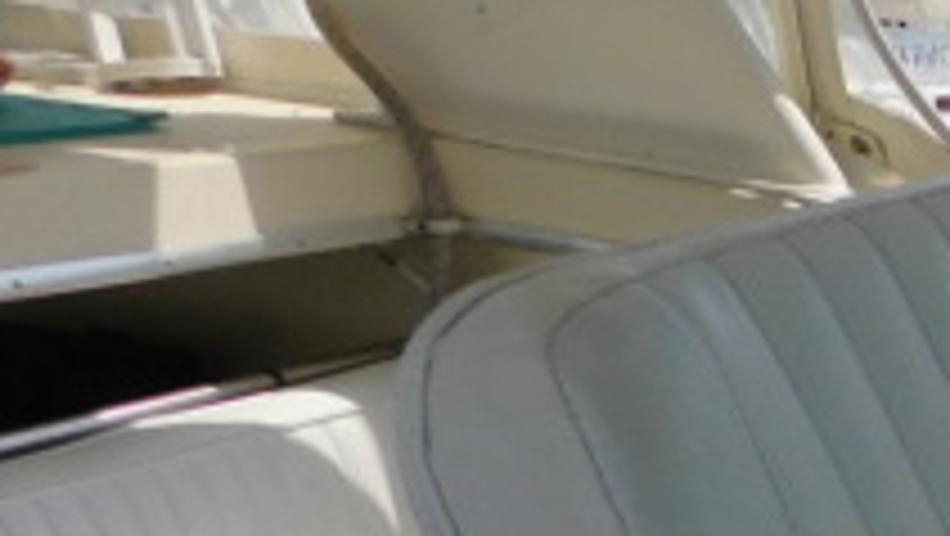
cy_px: 1004
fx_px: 2395
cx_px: 1733
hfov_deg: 17.8
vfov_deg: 11.7
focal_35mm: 95
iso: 125
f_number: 6
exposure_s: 1/400
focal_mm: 4
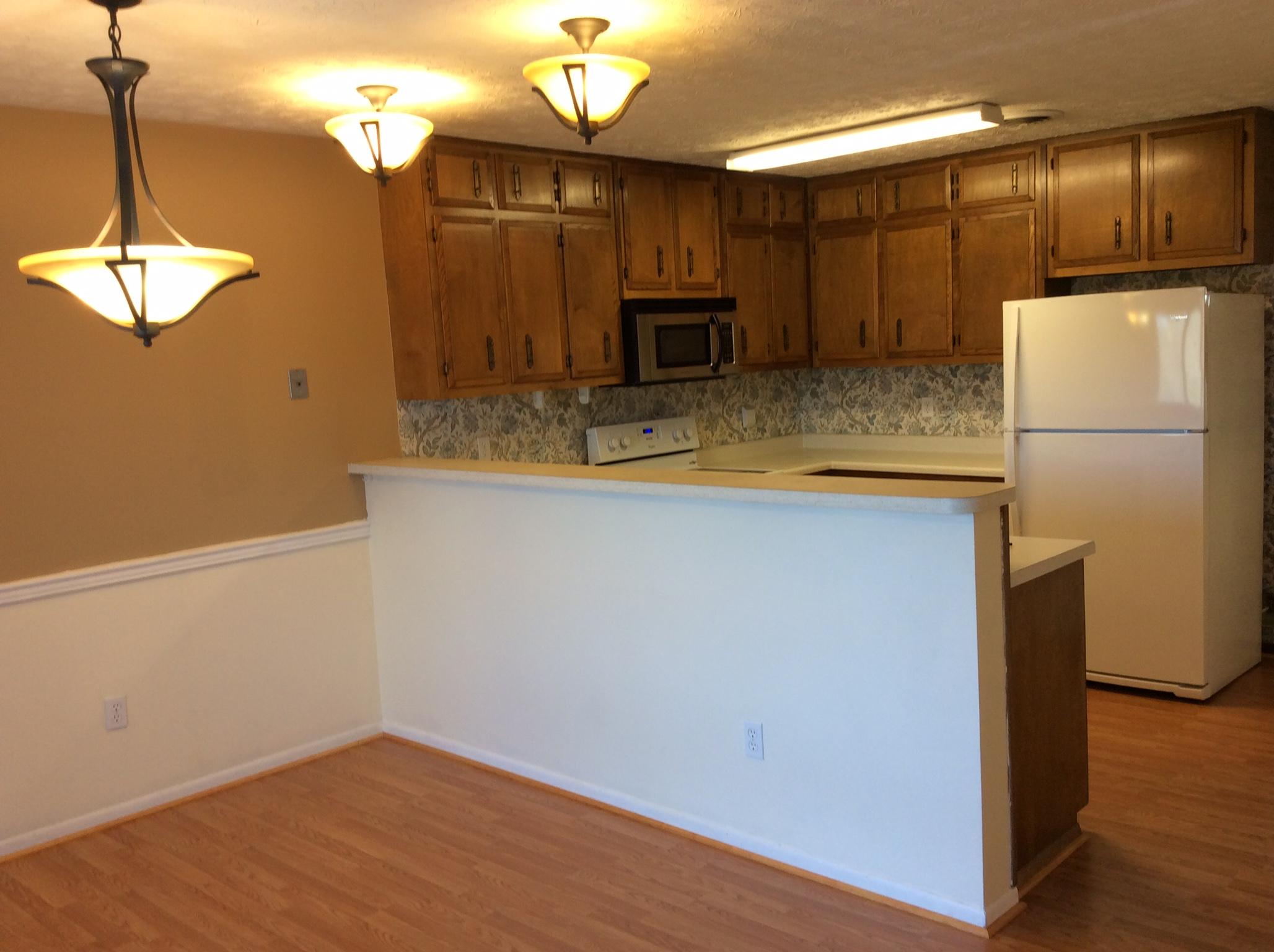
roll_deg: +2.7
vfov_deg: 44.1
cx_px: 637
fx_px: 1176
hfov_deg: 56.9
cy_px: 476
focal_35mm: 32
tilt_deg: -6.3
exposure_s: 1/24
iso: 40
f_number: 2.4
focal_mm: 3.3
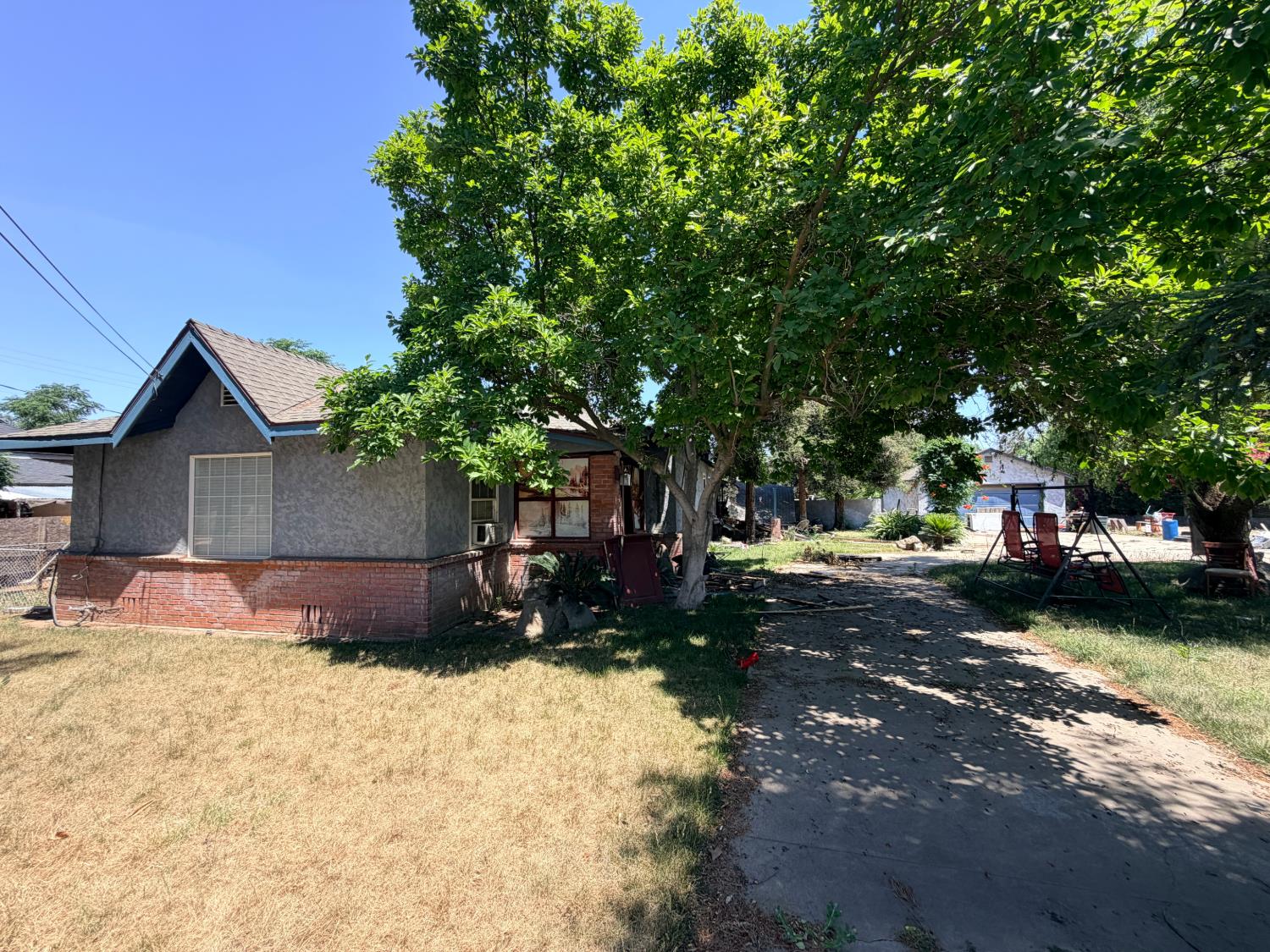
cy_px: 476
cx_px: 635
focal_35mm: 14
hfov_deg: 102.1
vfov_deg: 85.7
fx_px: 514
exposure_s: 1/518
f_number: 2.2
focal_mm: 2.22
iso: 40
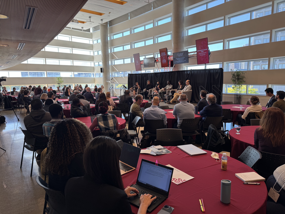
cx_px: 142
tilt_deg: -7.9
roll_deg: +1.3
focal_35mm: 24
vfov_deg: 56.8
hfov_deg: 71.6
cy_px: 107
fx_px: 198
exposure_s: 1/128
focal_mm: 6.76
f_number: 1.78
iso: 50
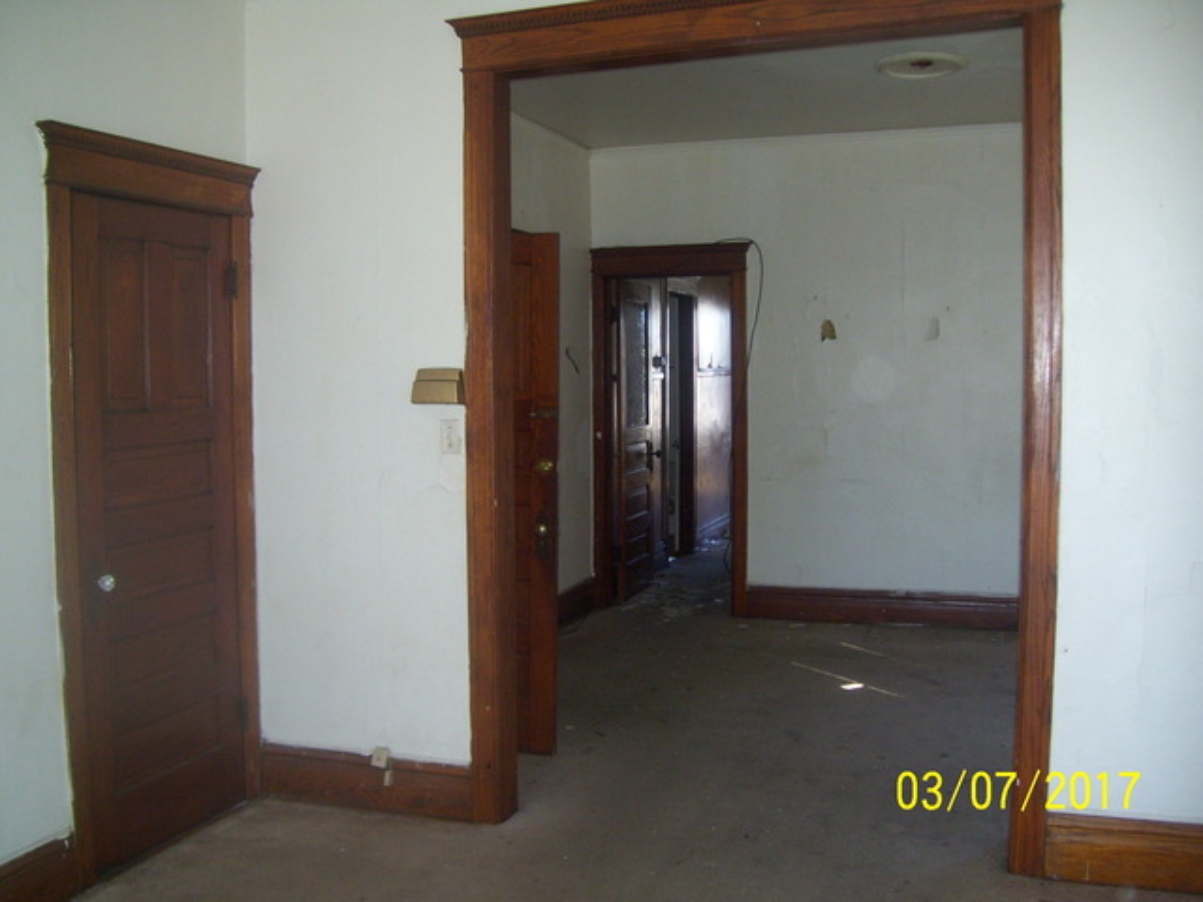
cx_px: 602
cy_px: 451
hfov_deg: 51.4
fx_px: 1251
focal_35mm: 36
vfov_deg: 39.7
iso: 200
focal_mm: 6
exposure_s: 1/60
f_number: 2.7
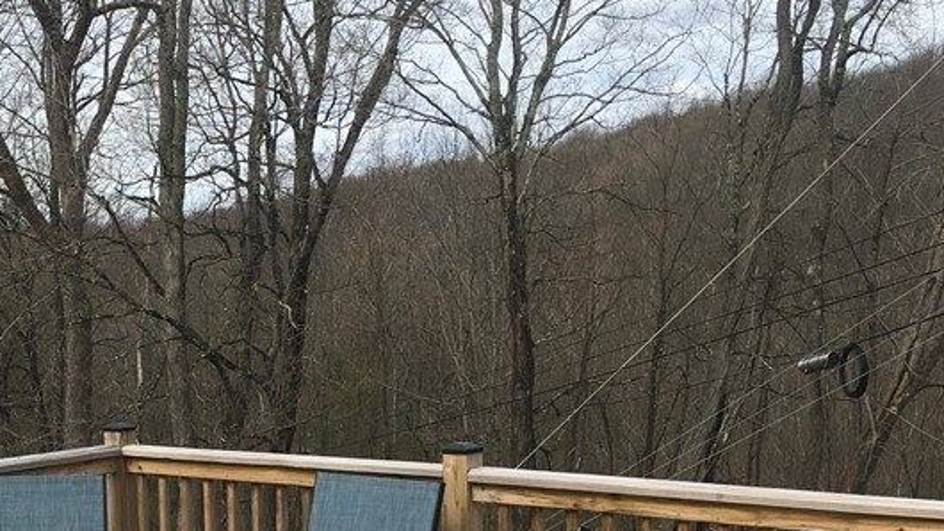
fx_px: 1527
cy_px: 435
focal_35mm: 61
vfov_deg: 19.5
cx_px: 48
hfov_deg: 32.2
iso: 25
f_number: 2.2
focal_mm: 4.15
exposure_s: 1/1083
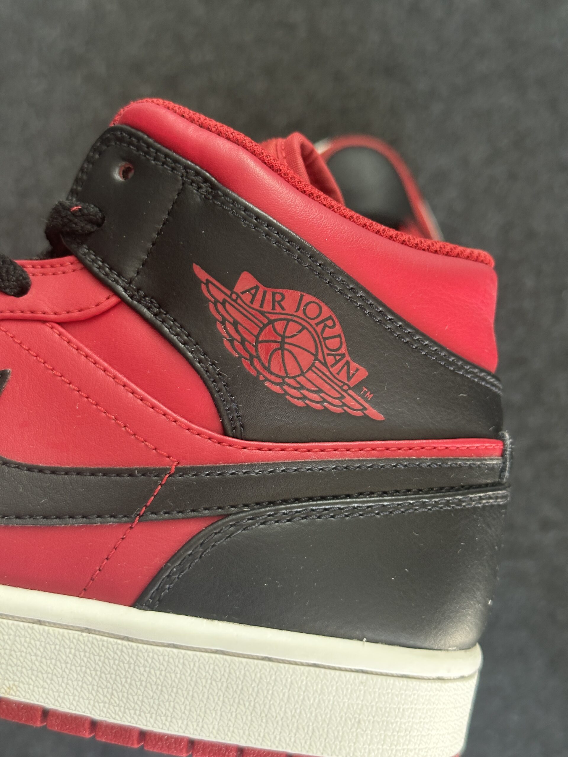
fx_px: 1050
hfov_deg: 30.3
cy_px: 378
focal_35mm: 48
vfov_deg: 39.7
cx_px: 284
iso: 250
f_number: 1.78
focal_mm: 6.86
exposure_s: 1/33
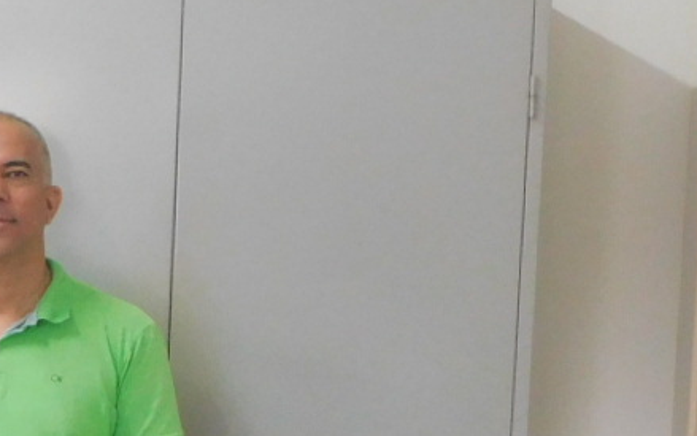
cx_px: -508
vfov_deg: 9.3
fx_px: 2642
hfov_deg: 13.6
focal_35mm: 139
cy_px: 490
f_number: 3.5
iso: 400
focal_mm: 6.3
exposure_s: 1/20
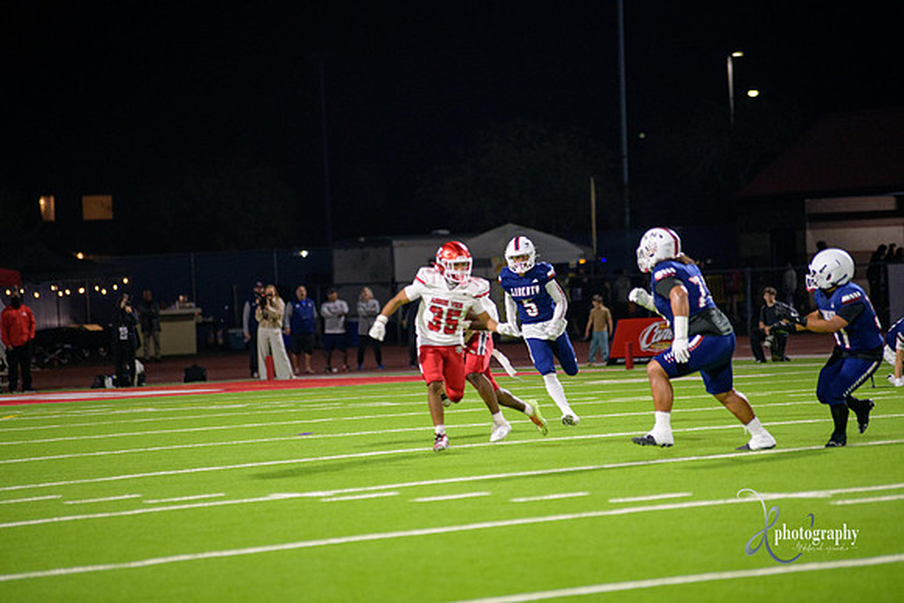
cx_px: 452
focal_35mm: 200
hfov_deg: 10.3
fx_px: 5023
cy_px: 302
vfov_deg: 6.9
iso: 2000
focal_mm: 200
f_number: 2.8
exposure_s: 1/320
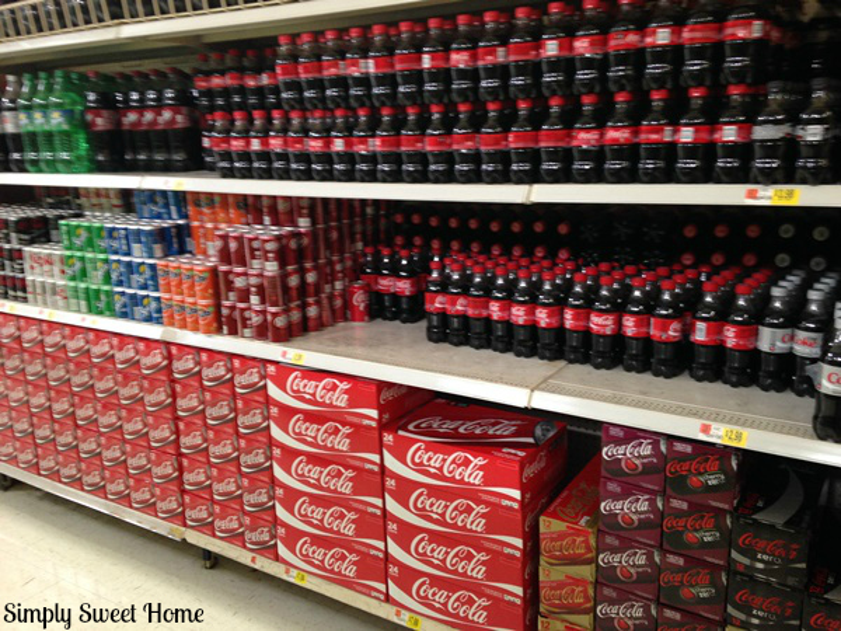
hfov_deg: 55.4
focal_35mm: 33
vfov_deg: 42.9
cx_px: 420
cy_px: 316
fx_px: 802
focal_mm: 4.12
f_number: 2.4
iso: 125
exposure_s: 1/20
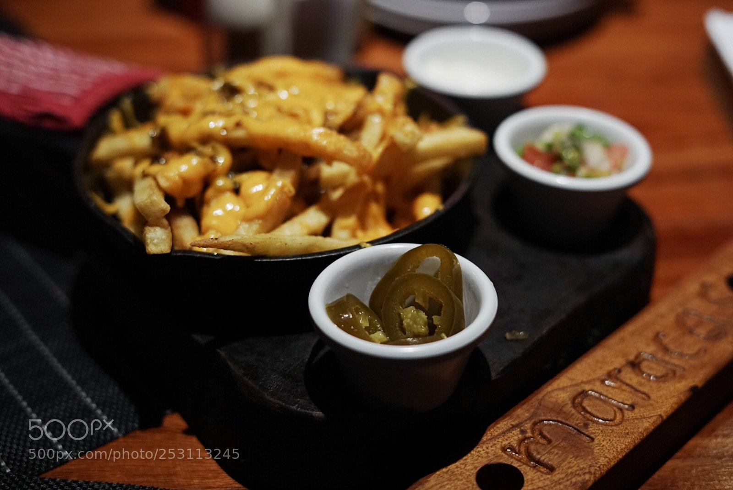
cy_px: 245
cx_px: 366
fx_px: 1019
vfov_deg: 27.0
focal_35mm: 50
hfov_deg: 39.6
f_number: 2.5
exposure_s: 1/80
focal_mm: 50
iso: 1000
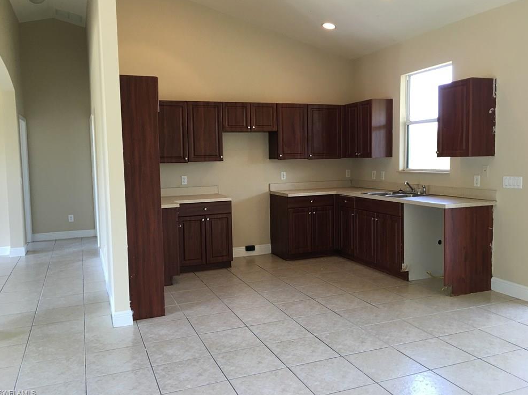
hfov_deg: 60.0
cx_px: 269
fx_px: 457
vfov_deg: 46.8
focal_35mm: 30
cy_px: 194
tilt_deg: -4.0
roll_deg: +1.6
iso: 32
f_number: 2.2
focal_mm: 4.15
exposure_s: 1/15
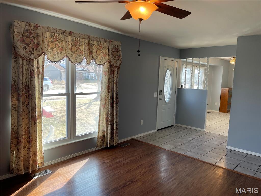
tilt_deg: -5.2
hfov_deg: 67.3
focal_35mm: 26
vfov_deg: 53.1
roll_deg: -1.4
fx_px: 196
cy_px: 98
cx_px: 130
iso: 50
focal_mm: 4.2
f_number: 1.6
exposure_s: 1/120
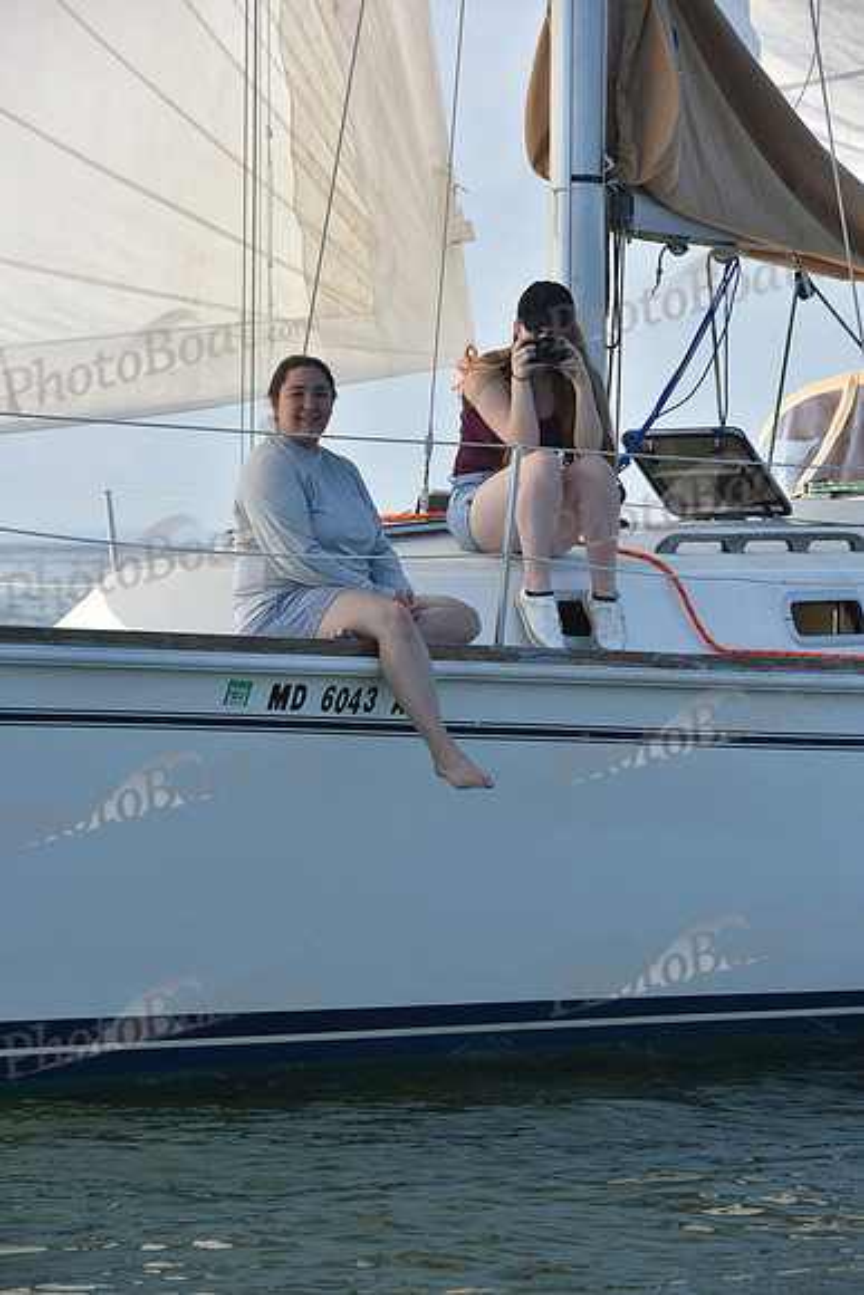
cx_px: 432
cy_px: 648
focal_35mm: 175
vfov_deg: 11.7
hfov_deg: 7.9
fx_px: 6296
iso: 320
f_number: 9
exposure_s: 1/640
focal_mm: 175
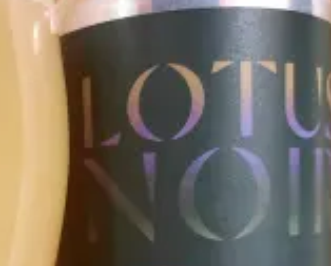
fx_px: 608
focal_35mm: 62
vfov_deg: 22.9
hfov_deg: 29.4
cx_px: 46
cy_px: 308
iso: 320
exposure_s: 1/24
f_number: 2
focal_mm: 4.6
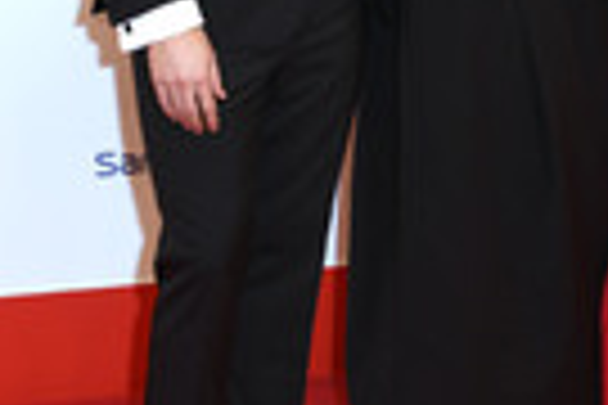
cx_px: 651
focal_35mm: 120
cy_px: 0
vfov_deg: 11.3
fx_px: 2027
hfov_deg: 16.6
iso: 320
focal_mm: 36
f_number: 6.3
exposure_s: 1/160
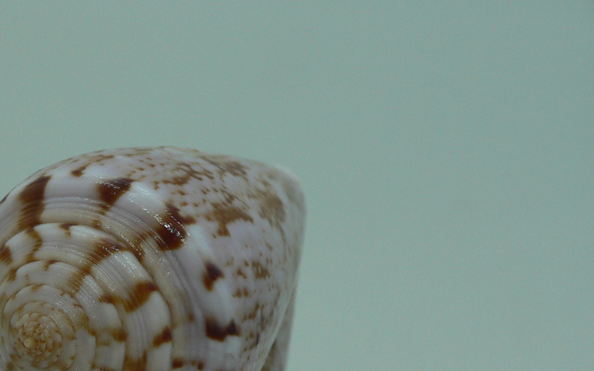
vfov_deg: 20.9
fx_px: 987
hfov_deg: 32.8
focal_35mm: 61
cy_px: 327
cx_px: 146
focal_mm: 4.6
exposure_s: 1/60
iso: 80
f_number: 2.8
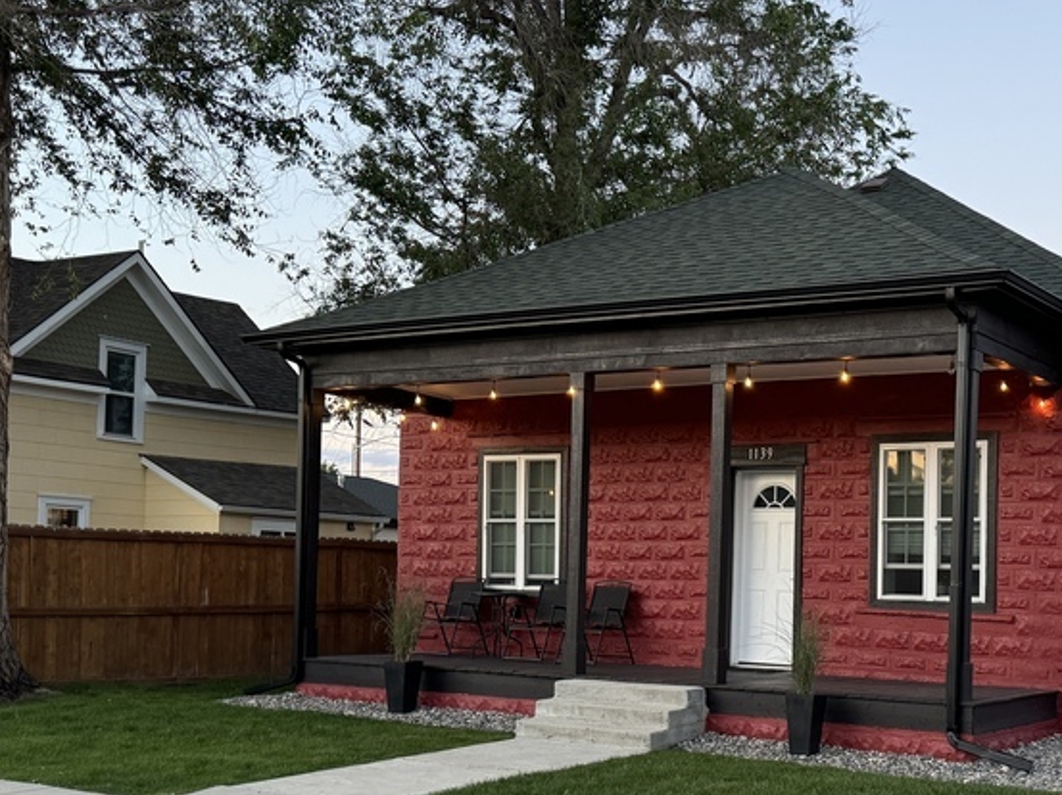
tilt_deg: +1.9
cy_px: 430
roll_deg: -1.5
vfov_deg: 48.1
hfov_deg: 61.6
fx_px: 889
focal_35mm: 29
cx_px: 580
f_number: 1.78
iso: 200
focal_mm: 6.76
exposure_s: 1/115
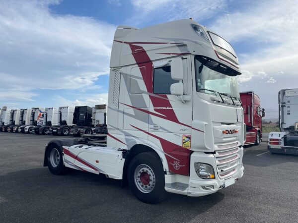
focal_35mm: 26
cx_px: 149
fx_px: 224
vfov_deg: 53.1
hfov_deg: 67.3
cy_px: 112
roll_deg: +0.5
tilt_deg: +3.6
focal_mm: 4.2
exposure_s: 1/4000
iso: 32
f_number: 1.6
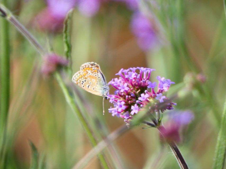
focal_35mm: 1152
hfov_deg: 1.7
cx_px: 113
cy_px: 84
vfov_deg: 1.3
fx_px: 7522
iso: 160
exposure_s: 1/125
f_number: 5.8
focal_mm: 206.4
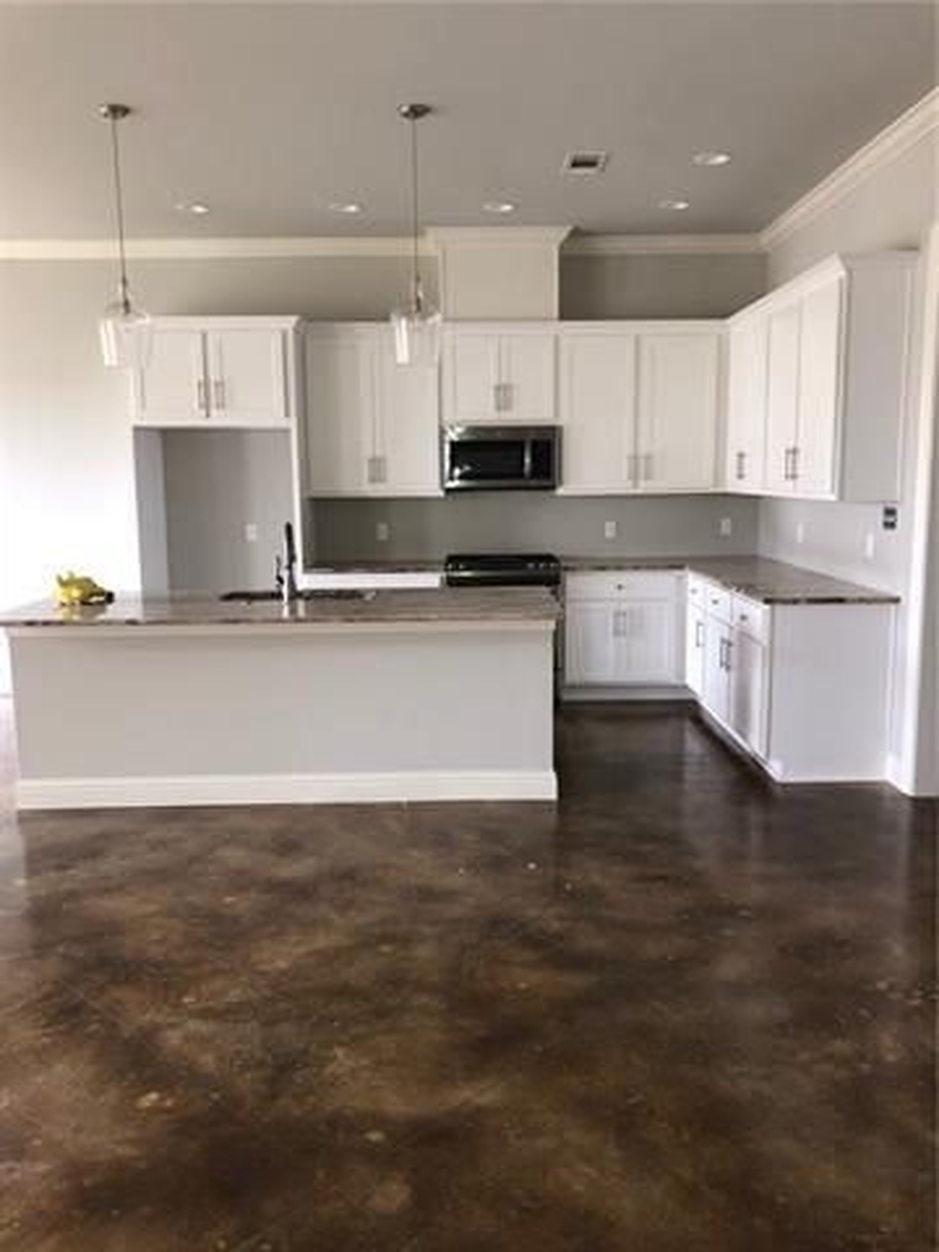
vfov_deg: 63.4
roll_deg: -0.6
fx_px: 1013
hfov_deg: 49.7
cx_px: 470
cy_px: 626
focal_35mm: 28
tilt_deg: -7.1
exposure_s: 1/13
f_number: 1.8
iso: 32
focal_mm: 3.99
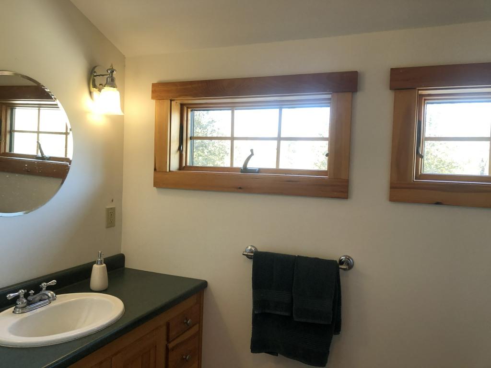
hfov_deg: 63.4
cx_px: 246
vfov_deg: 49.7
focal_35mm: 28
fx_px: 397
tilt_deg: -3.3
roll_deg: -2.0
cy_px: 184
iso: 25
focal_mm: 3.99
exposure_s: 1/30
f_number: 1.8
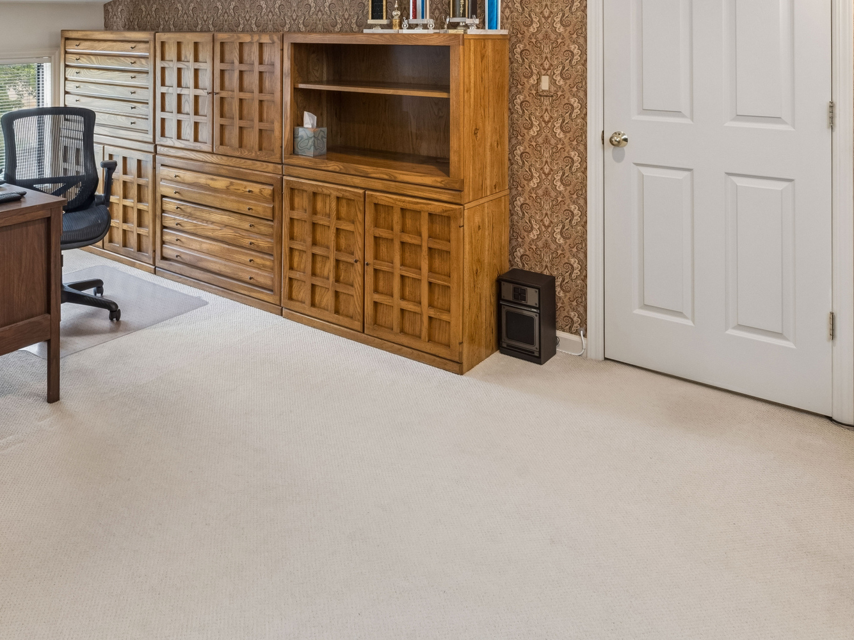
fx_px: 765
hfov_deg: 55.9
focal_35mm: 31
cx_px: 226
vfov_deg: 40.6
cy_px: 22
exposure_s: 1/3.33
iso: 400
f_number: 13
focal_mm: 14
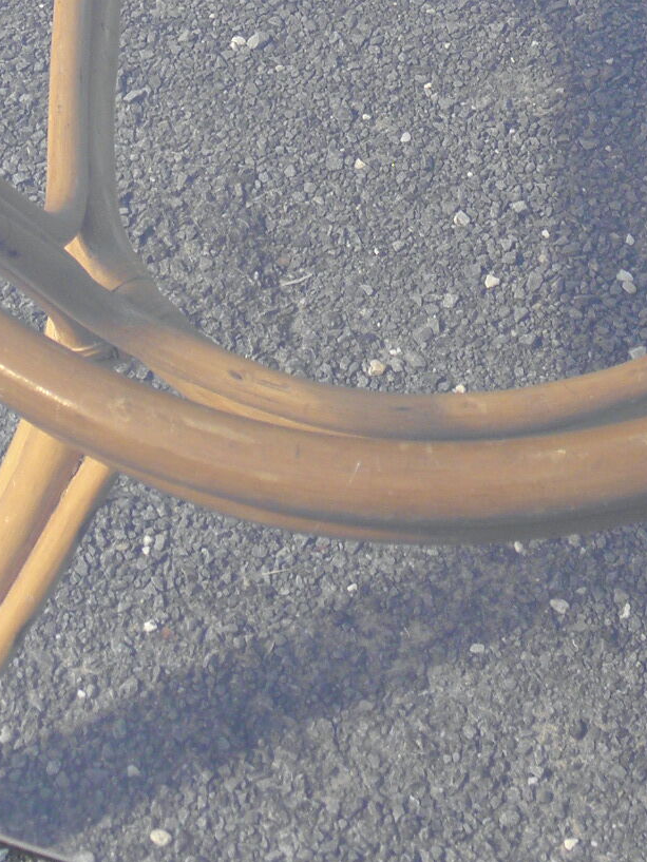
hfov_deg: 15.7
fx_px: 2342
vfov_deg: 19.6
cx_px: 414
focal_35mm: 94
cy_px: -170
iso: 100
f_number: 3.6
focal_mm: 5.5
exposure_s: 1/100
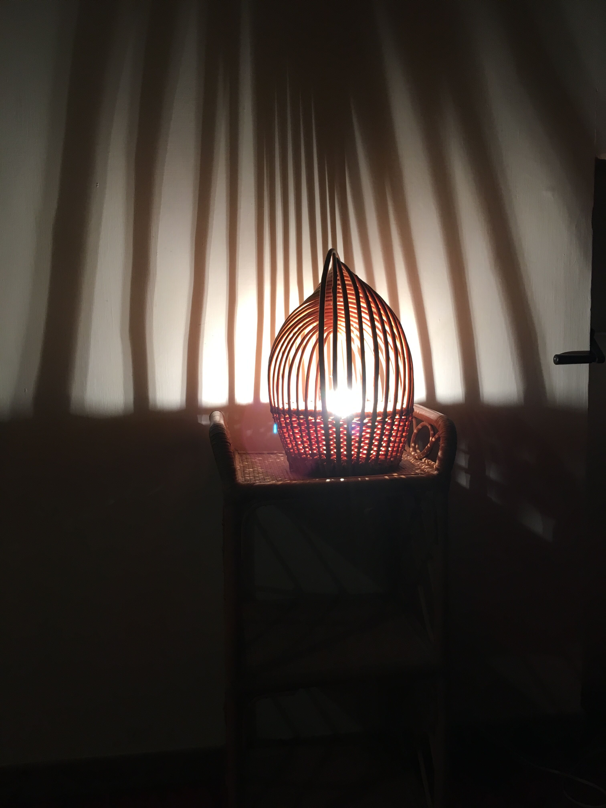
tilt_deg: -7.1
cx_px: 303
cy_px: 404
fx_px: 677
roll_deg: -0.7
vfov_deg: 61.7
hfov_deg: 48.2
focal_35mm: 29
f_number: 2.2
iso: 100
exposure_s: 1/33
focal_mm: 4.15
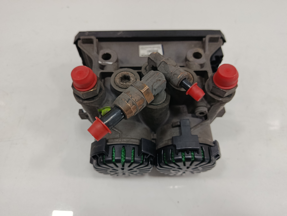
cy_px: 108
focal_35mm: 24
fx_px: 199
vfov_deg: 56.8
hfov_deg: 71.6
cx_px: 144
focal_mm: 5.24
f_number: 1.7
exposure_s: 1/50
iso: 588
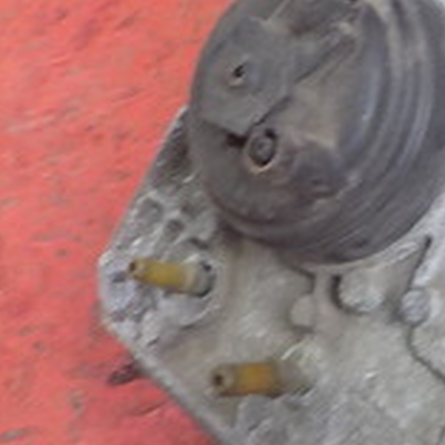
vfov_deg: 16.0
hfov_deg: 15.5
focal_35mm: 109
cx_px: 499
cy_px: 200
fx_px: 1585
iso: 160
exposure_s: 1/30
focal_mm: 4.1
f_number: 3.3
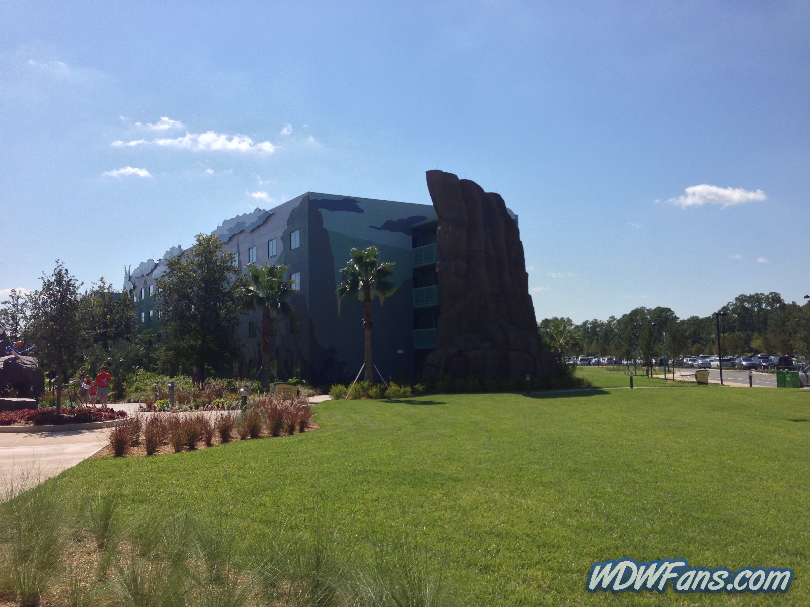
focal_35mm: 33
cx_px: 405
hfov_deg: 55.4
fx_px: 772
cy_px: 304
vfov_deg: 42.9
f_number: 2.4
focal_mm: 4.13
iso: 50
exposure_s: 1/1938
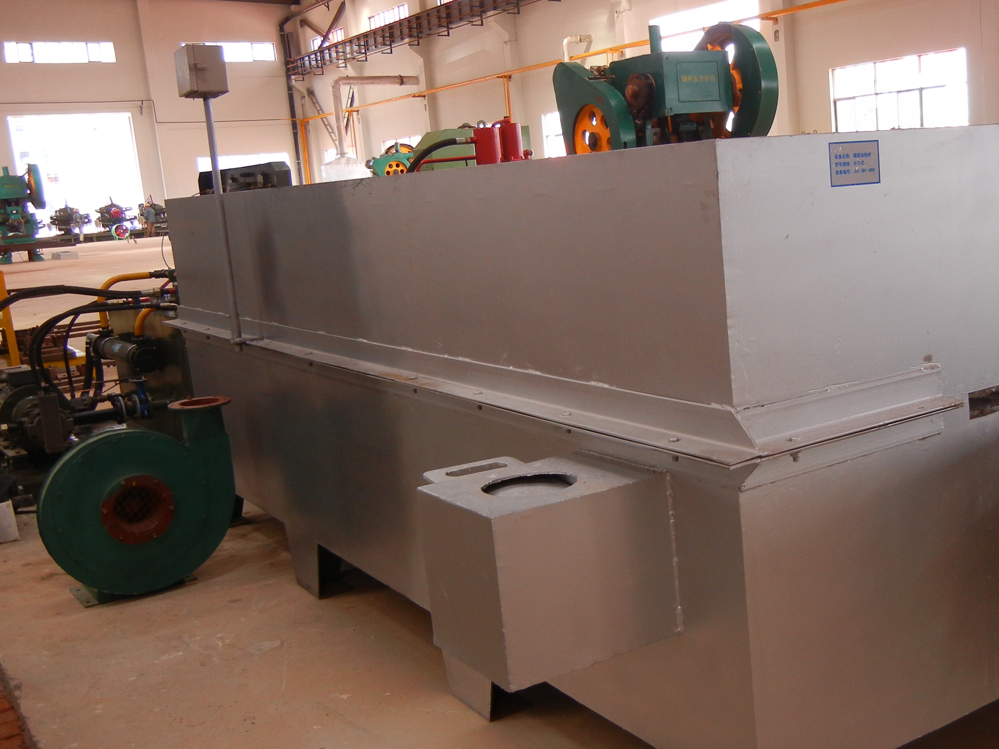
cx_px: 687
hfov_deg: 44.0
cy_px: 392
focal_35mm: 42
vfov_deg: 34.3
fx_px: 1212
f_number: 3.5
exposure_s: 1/51.8
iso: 160
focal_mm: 5.4
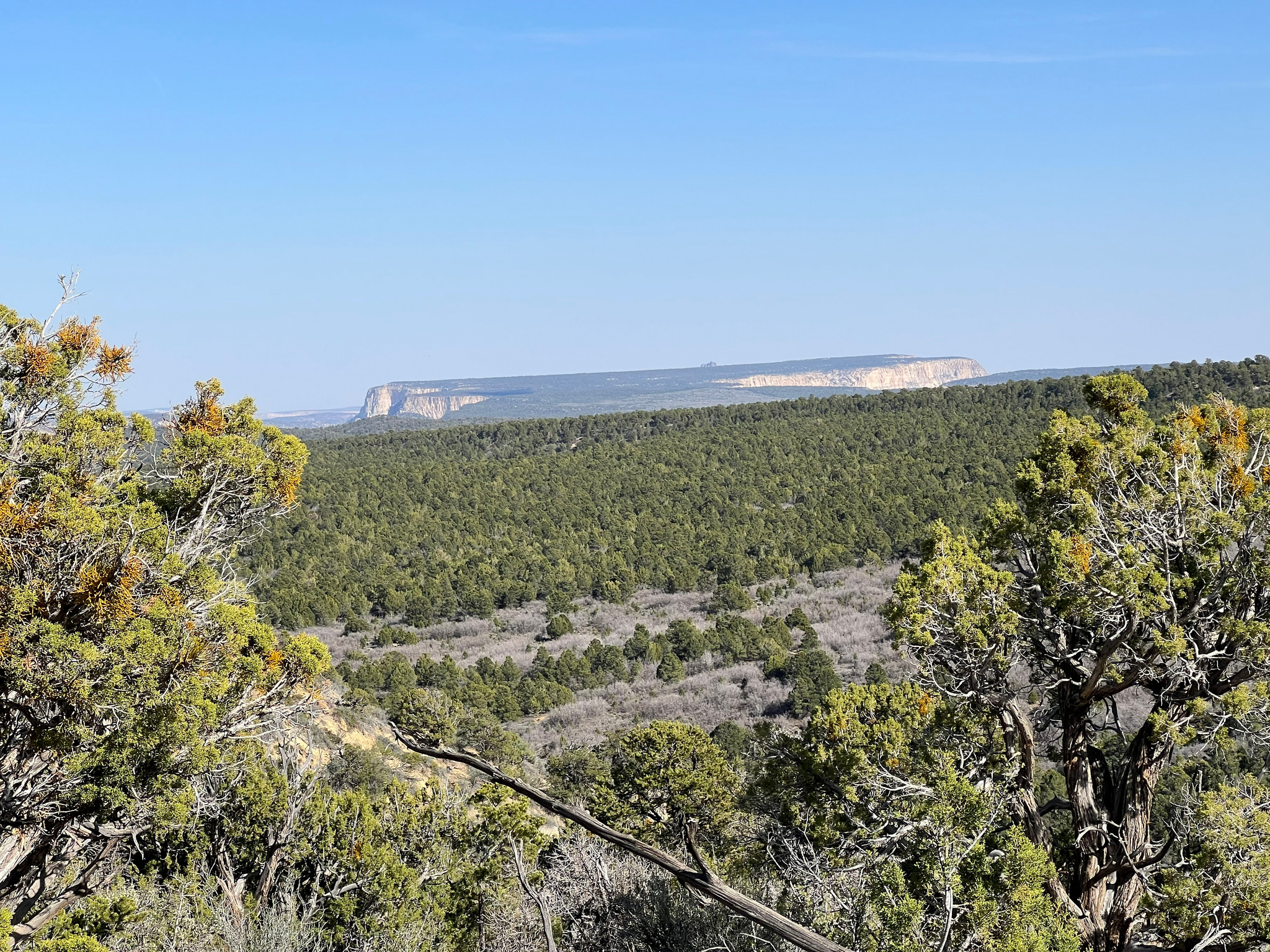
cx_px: 635
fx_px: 2825
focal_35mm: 77
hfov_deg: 25.3
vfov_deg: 19.1
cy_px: 476
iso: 32
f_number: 2.8
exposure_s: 1/911
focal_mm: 9
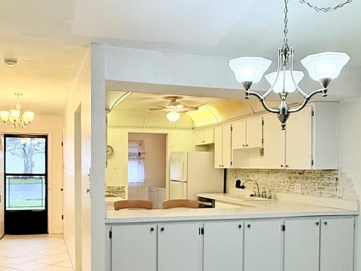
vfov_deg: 37.4
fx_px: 396
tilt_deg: -2.3
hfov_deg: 48.7
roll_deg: -0.1
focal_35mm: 38
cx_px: 150
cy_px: 179
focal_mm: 2.22
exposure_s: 1/120
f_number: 2.2
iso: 200
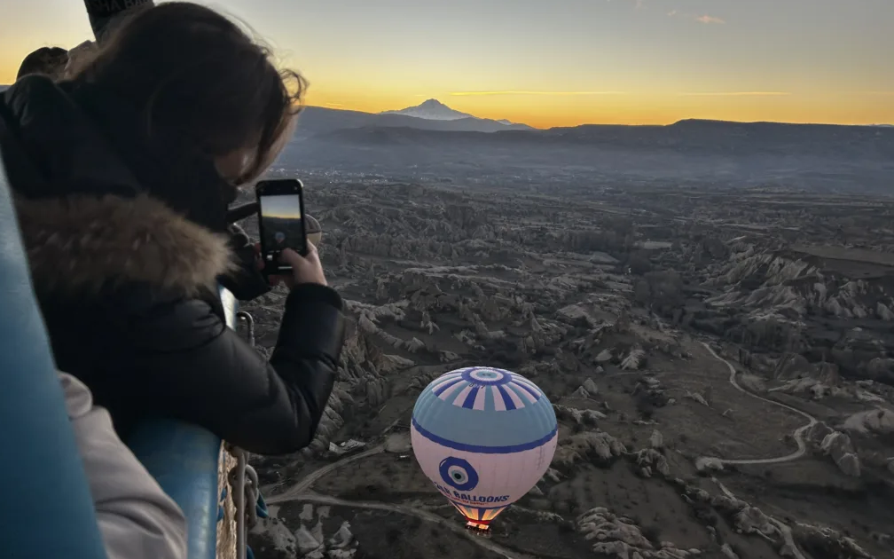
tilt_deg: -12.5
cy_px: 296
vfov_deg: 44.5
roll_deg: -3.0
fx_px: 682
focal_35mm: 28
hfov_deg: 66.5
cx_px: 447
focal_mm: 5.7
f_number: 1.5
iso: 40
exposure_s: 1/251
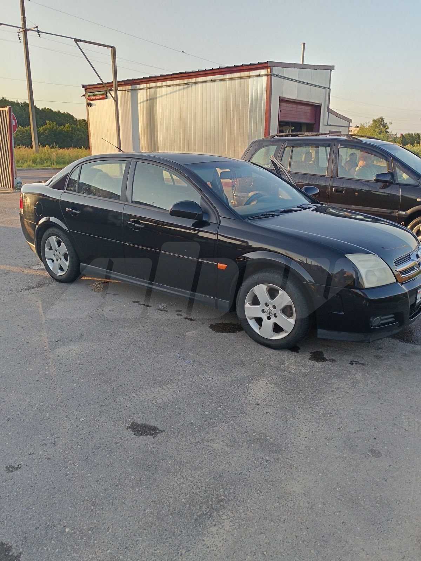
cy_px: 280
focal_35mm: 27
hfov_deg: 51.4
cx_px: 210
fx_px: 438
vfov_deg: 65.3
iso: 100
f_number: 1.9
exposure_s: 1/154
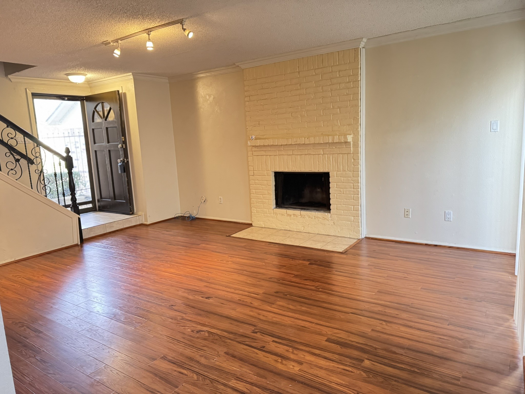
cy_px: 197
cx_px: 262
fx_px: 364
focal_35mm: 24
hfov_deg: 71.6
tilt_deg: -8.8
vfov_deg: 56.8
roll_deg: +3.1
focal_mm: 6.76
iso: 1000
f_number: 1.78
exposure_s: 1/40
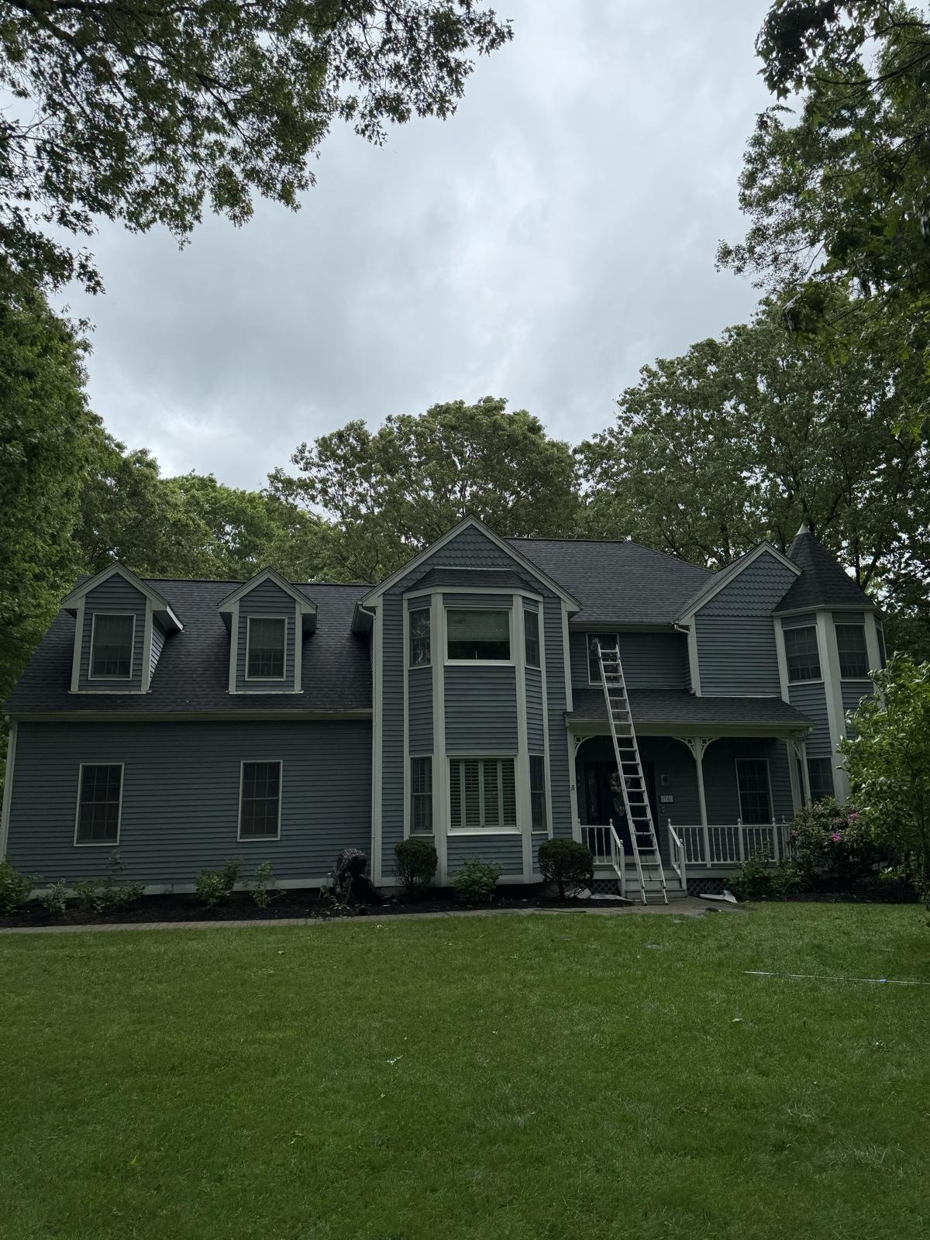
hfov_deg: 56.8
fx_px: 860
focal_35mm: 24
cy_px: 620
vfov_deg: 71.6
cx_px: 465
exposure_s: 1/1366
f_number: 1.78
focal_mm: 6.76
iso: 80
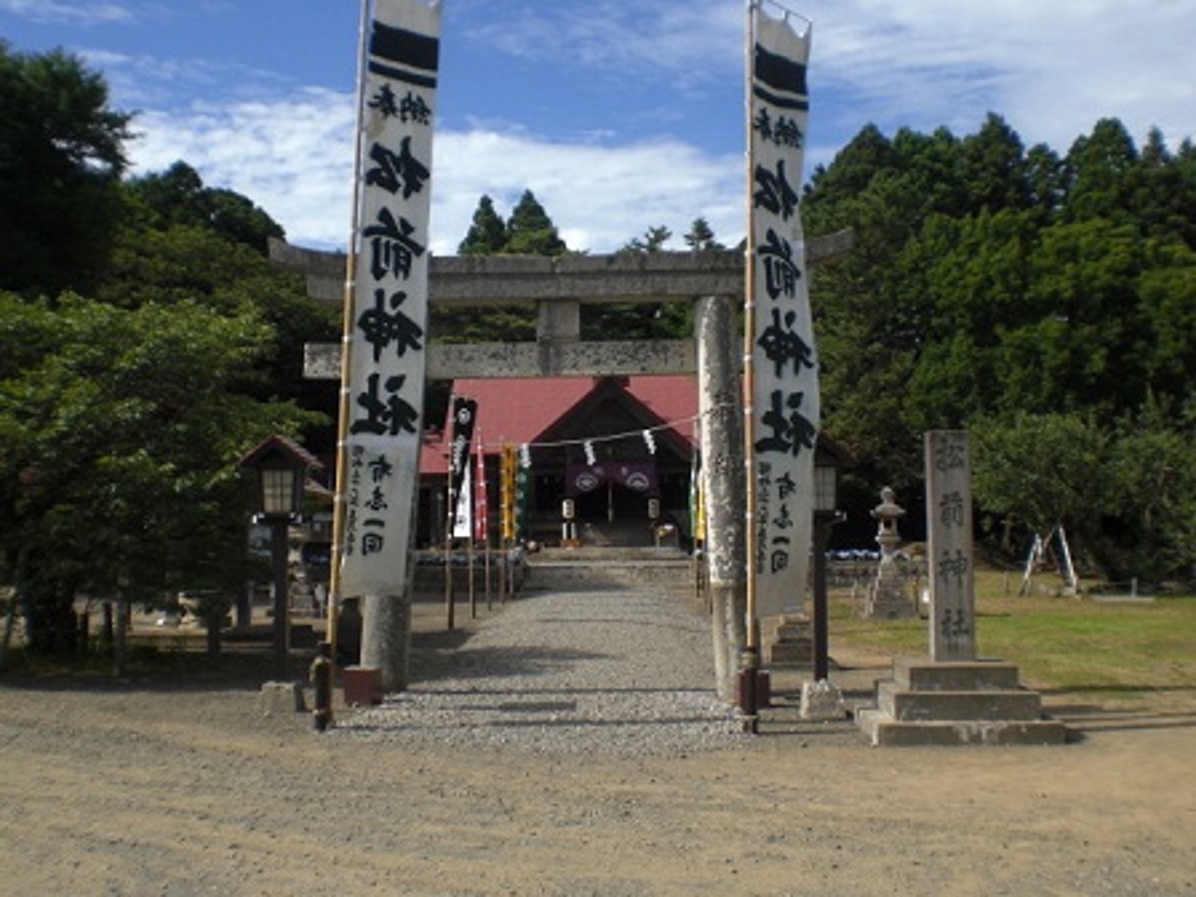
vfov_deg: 37.7
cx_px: 598
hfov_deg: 49.0
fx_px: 1313
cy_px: 448
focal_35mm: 38
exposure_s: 1/400
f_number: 4.4
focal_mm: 6.3
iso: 50
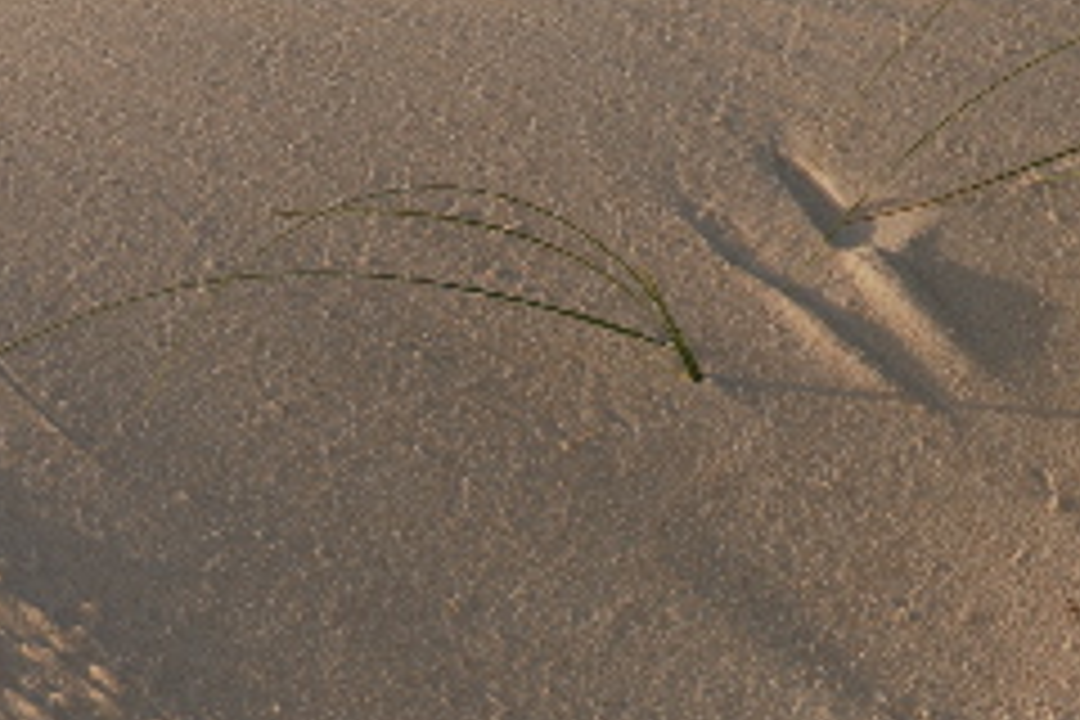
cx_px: 574
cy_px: 652
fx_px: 17999
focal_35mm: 600
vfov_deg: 2.3
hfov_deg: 3.4
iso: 100
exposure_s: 1/500
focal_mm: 150
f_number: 5.6
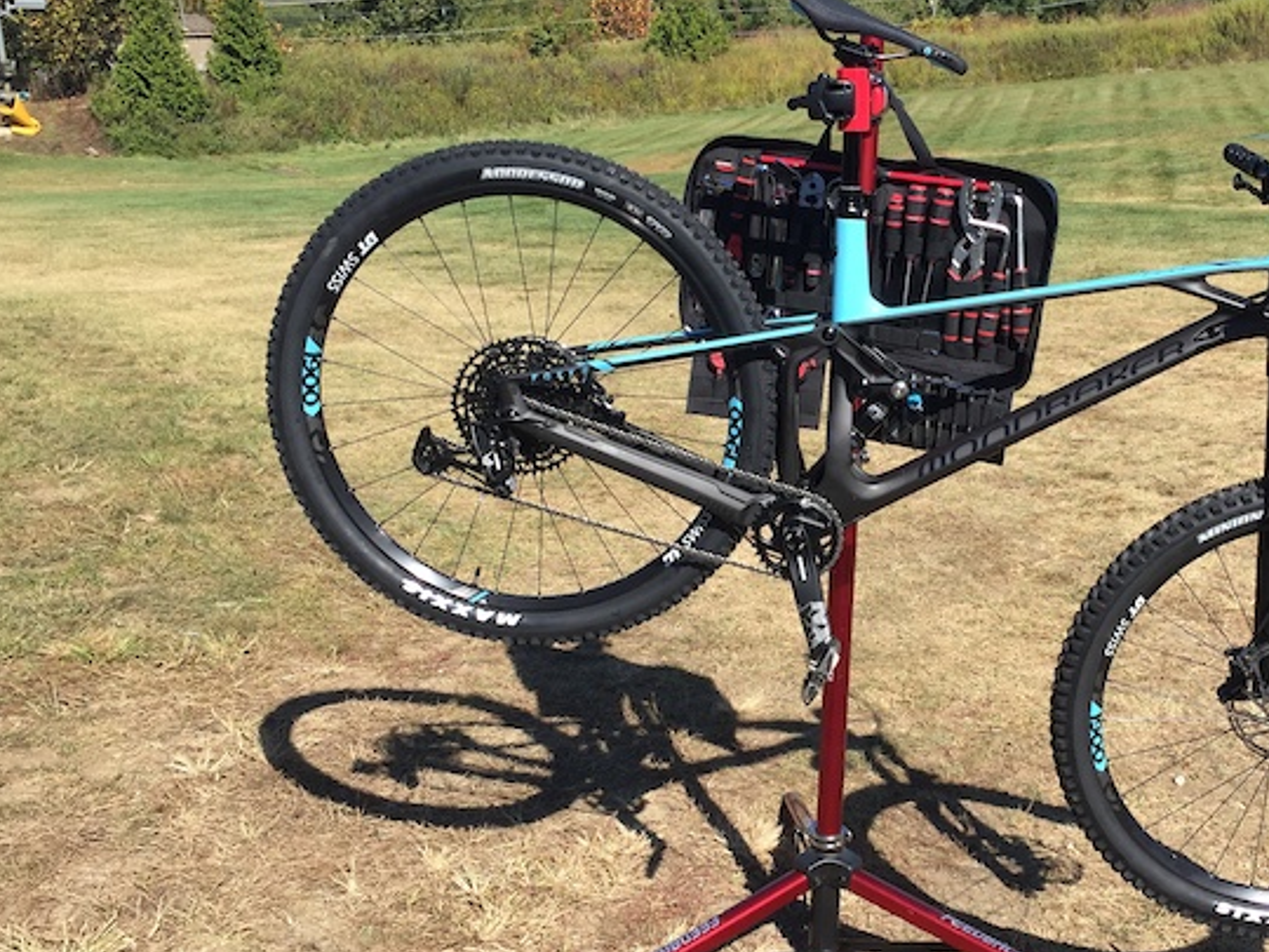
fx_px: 1576
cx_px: 851
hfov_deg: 43.2
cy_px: 510
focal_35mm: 43
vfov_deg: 33.6
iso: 32
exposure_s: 1/1412
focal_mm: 4.15
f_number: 2.2
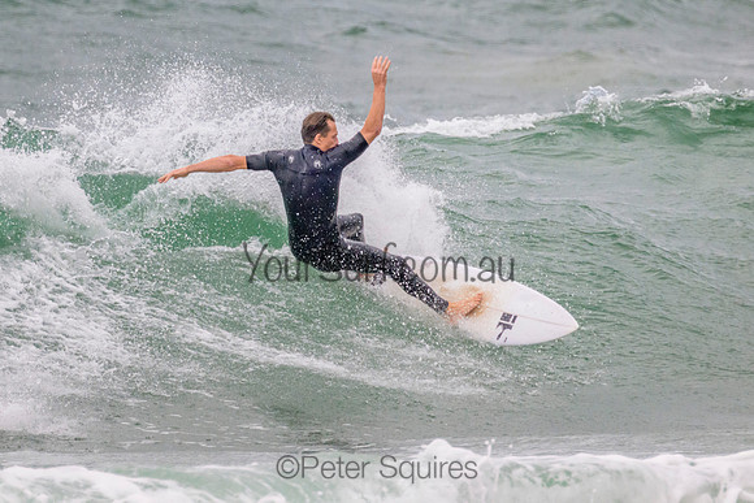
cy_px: 161
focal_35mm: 1087
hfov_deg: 1.9
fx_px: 22780
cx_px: 312
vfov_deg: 1.3
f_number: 11
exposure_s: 1/2000
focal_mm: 800
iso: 2200
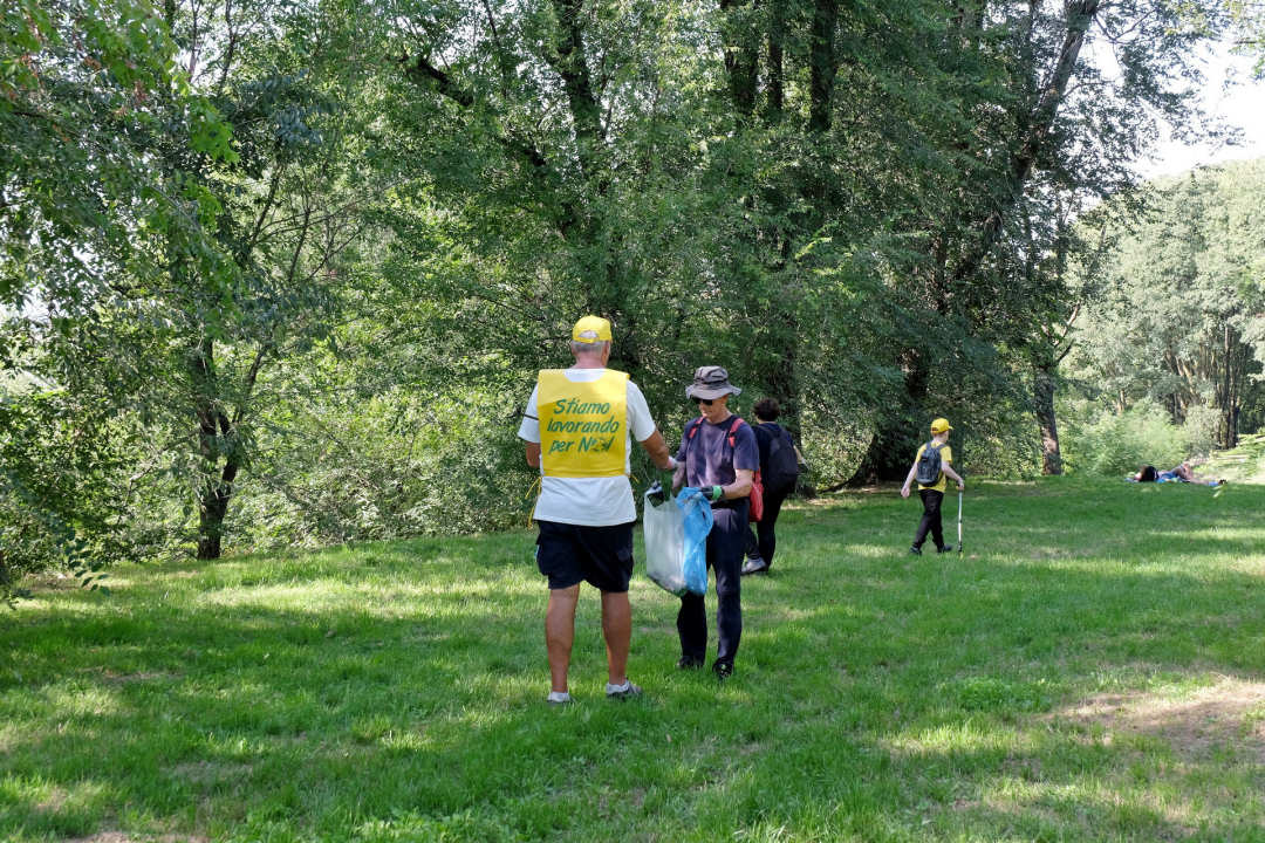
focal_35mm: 47
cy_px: 422
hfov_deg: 41.9
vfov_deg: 28.6
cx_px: 632
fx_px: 1651
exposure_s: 1/180
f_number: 8
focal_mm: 31
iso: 800
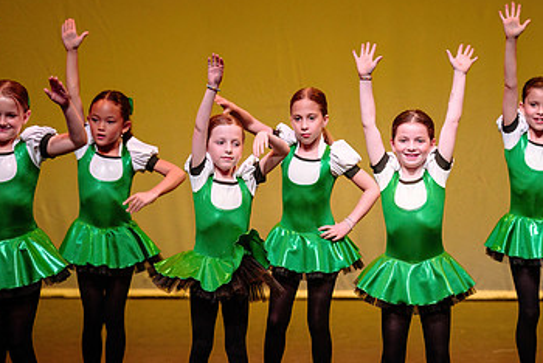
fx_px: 4680
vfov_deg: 4.4
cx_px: 353
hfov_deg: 6.6
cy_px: 275
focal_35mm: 310
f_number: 2.8
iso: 1250
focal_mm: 160
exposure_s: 1/500
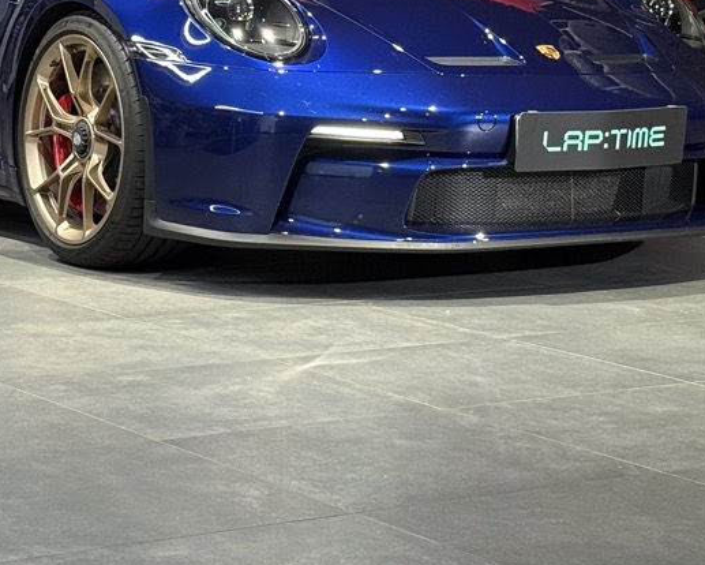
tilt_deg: -3.7
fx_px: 2421
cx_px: 299
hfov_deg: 16.6
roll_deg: -1.2
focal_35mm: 116
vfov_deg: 13.2
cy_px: 100
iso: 200
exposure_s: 1/60
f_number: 1.78
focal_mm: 6.76
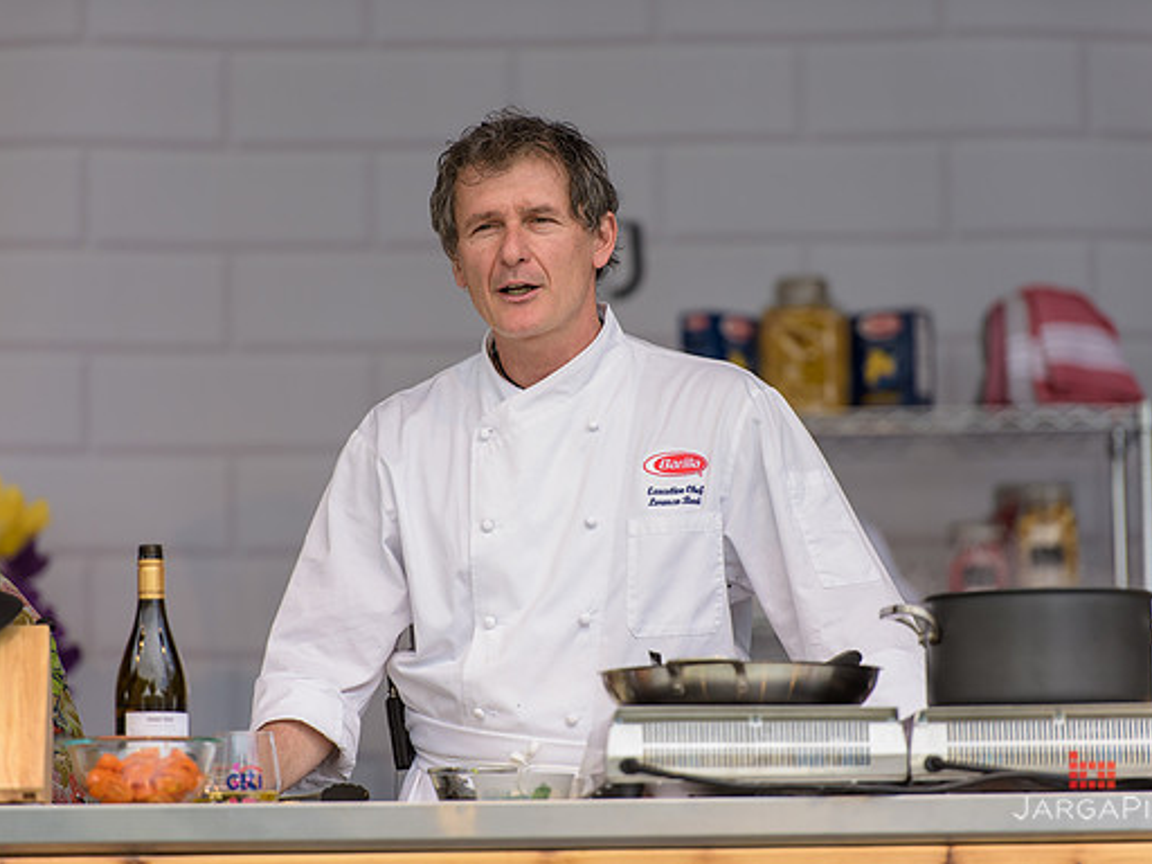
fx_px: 7255
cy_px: 433
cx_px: 576
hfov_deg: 9.1
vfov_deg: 6.8
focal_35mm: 218
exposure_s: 1/1250
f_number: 3.2
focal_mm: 200
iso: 250
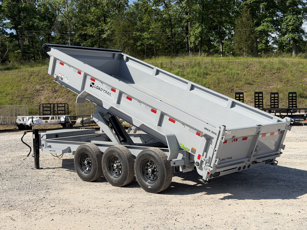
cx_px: 154
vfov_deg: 30.3
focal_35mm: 48
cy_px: 115
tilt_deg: -2.7
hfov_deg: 39.7
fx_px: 426
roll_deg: +1.7
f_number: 1.78
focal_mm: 6.76
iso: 80
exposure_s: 1/7874
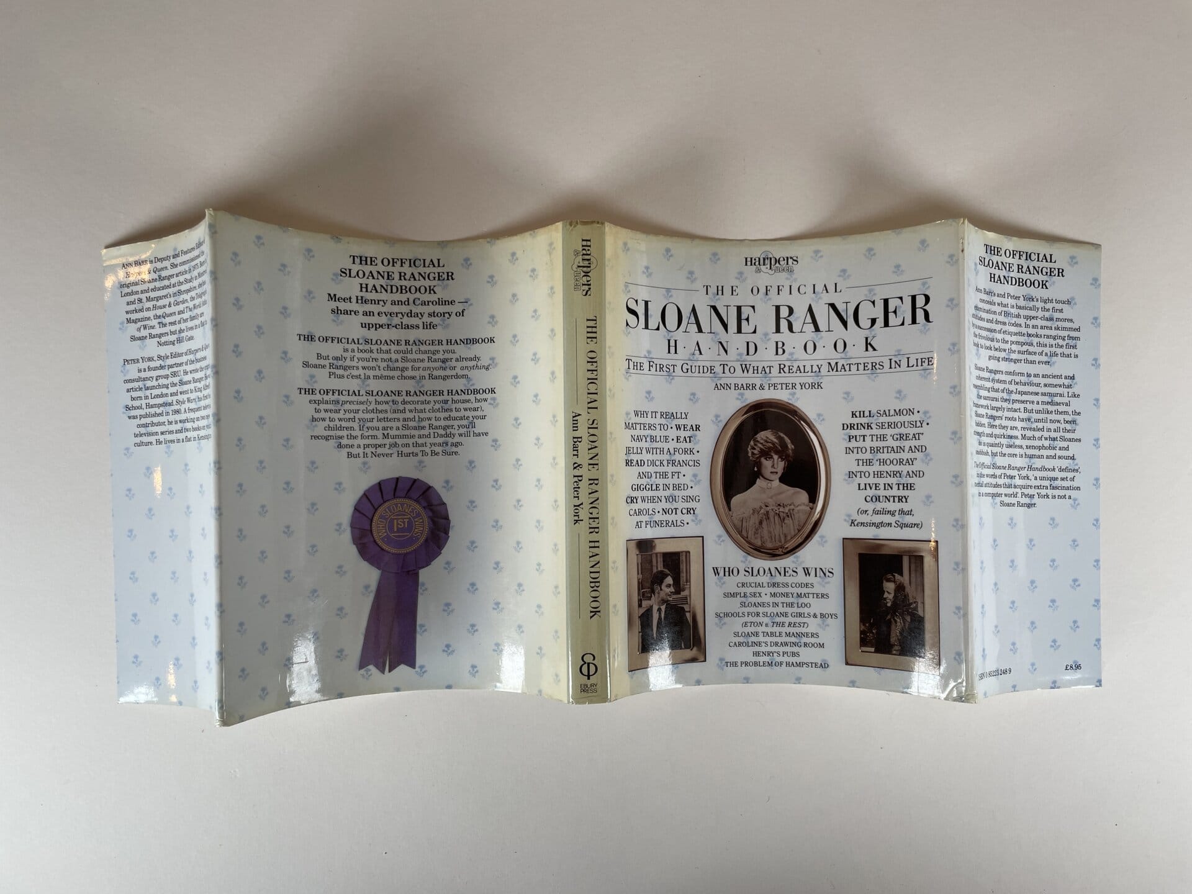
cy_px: 447
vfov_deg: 53.1
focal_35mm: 26
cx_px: 596
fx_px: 895
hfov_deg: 67.3
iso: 40
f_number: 1.6
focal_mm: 4.2
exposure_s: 1/100
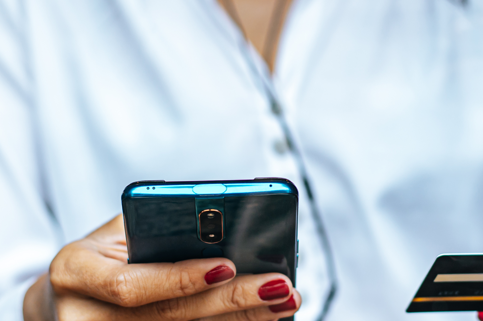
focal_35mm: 132
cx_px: 272
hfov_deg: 15.5
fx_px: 1770
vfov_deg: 10.4
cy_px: 163
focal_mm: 50
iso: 400
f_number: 2.5
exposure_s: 1/400
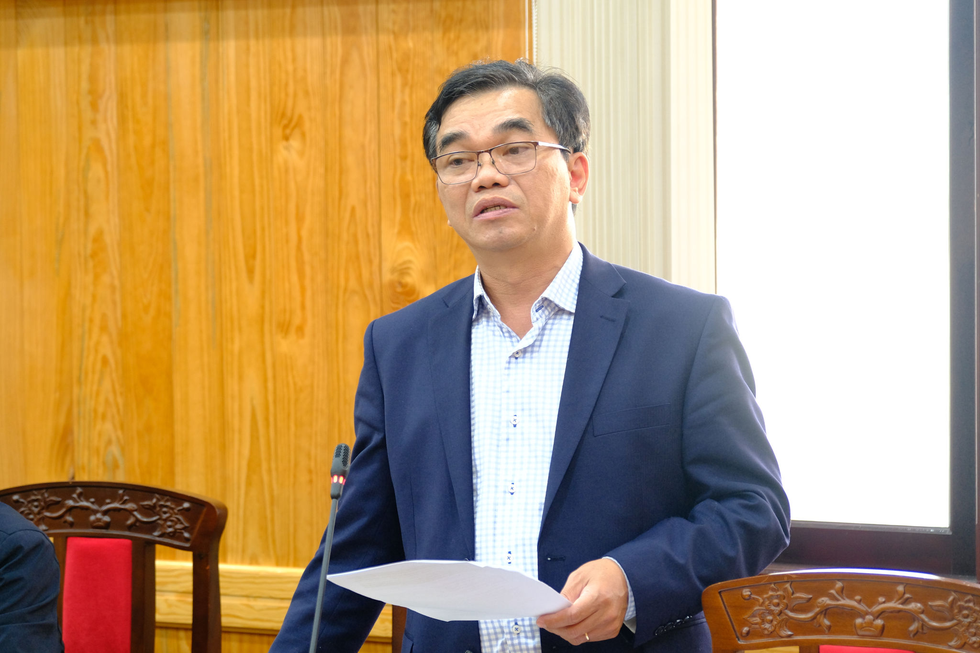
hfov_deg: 17.9
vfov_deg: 12.0
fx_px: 3103
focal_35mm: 114
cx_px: 490
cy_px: 326
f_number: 4
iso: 1250
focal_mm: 76.3
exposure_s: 1/60
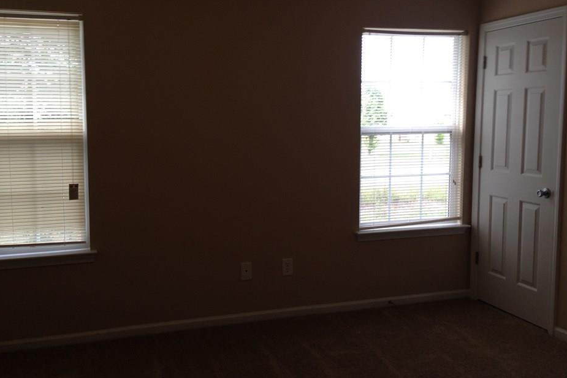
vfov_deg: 35.0
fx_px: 599
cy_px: 173
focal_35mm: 38
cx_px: 262
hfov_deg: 50.6
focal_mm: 4.12
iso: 50
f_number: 2.4
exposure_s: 1/60
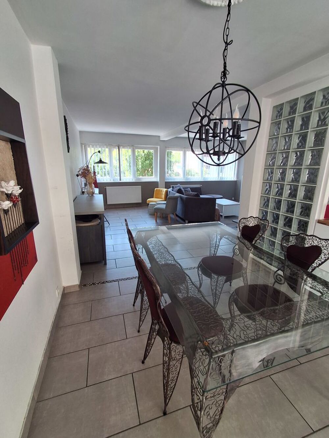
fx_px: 203
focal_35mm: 16
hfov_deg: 78.1
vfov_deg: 94.5
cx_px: 164
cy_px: 219
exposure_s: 1/50
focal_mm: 1.64
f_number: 2.2
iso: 50
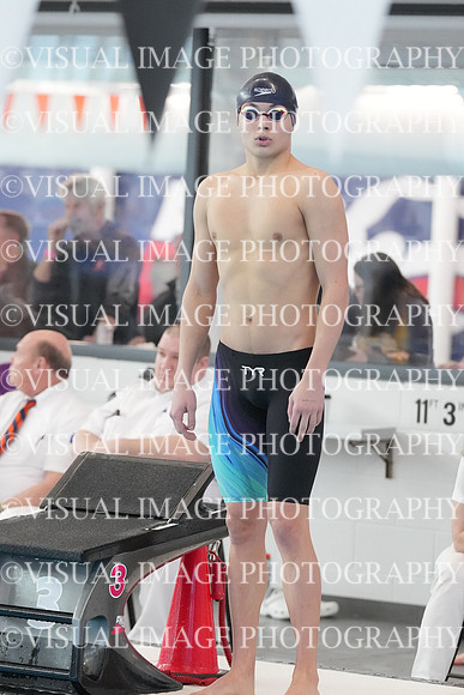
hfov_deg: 6.7
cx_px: 232
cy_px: 348
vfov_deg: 10.1
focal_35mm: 204
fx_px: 3941
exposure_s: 1/1000
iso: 5000
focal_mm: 136
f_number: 4
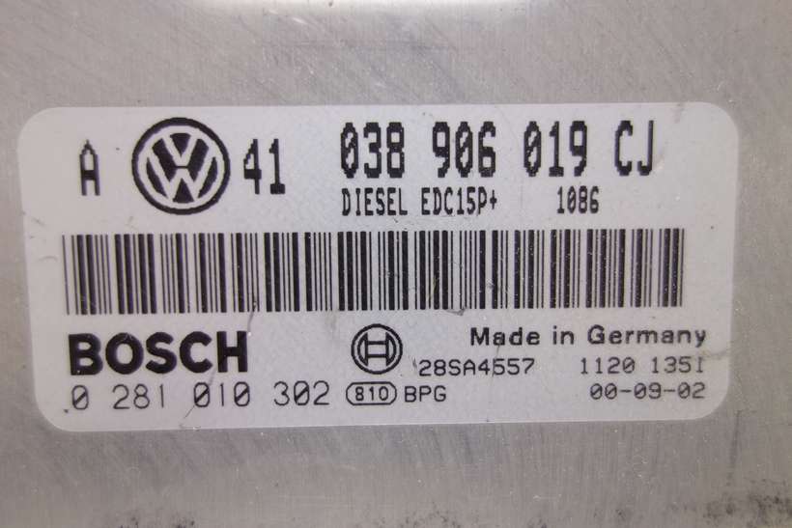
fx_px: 616
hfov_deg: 65.5
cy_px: 264
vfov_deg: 46.4
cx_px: 396
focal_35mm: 28
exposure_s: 1/100
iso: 125
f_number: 2
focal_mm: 10.4
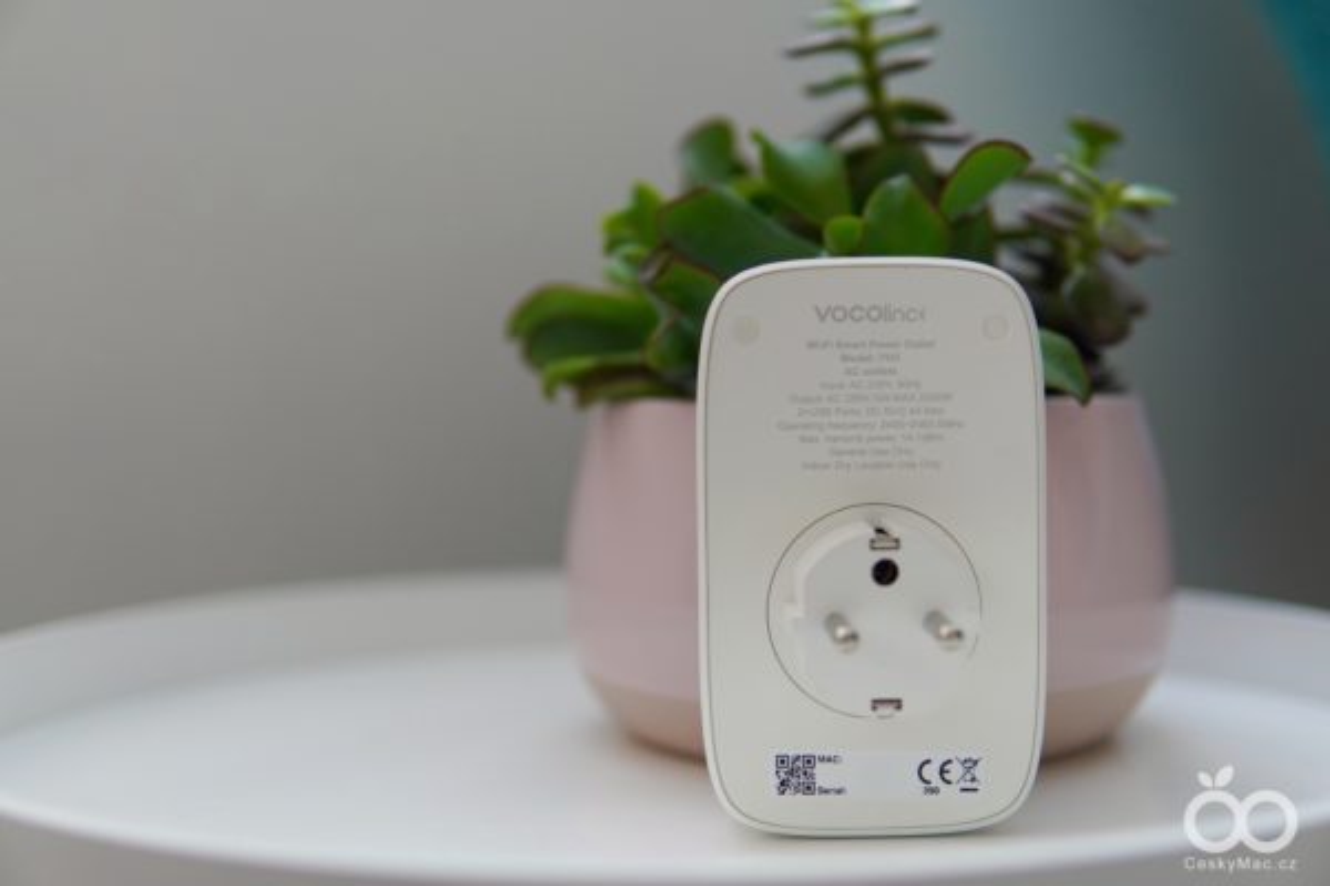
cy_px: 443
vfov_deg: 29.9
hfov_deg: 43.6
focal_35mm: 45
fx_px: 1662
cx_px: 665
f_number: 2
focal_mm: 30
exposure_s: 1/50
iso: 200
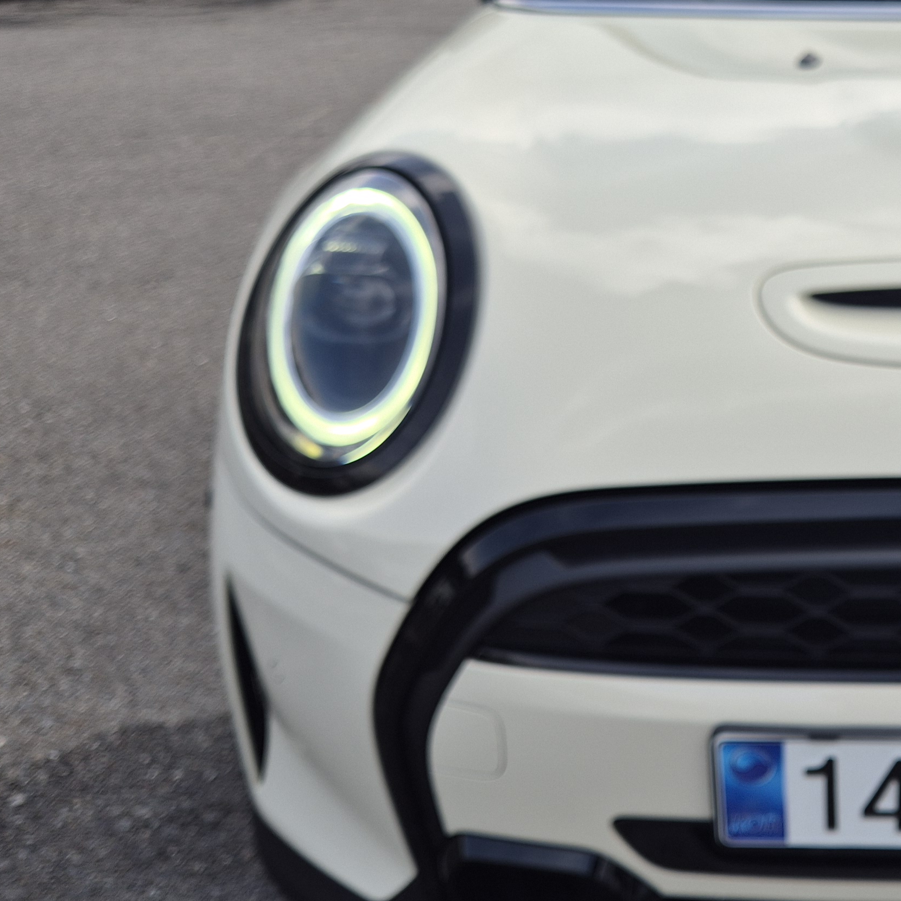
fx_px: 1443
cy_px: 378
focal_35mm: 49
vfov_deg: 34.6
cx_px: 959
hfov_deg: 31.3
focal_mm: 5.4
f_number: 1.8
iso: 25
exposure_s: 1/1536
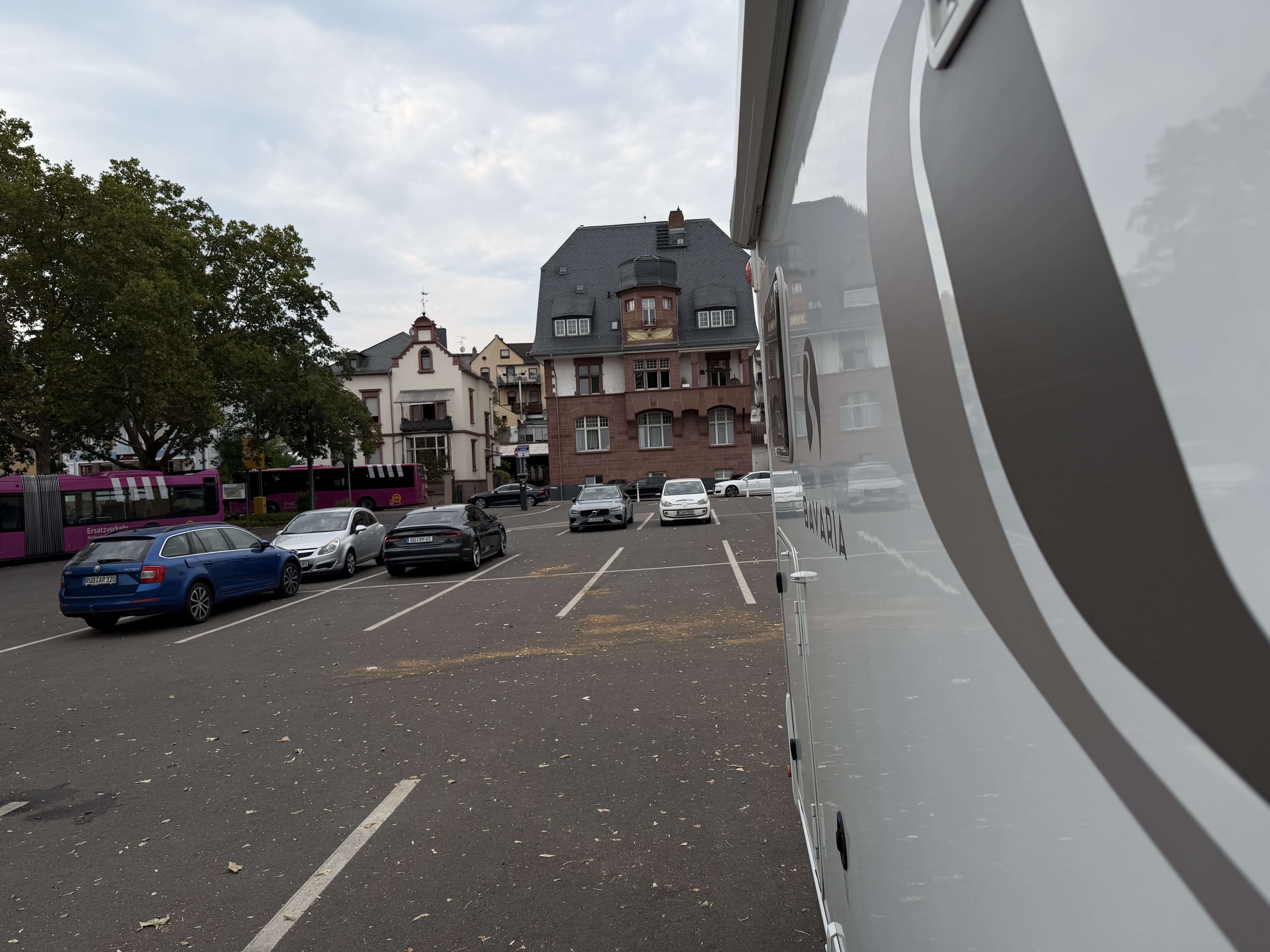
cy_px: 476
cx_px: 635
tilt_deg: -0.6
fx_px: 881
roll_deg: +3.8
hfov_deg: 71.6
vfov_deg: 56.8
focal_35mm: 24
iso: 80
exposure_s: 1/3425
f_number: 1.78
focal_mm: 6.76
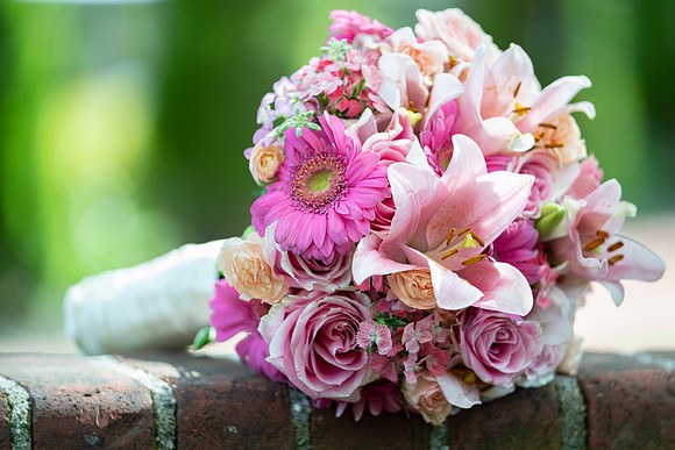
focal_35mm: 181
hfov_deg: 11.3
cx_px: 359
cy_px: 233
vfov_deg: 7.6
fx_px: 3398
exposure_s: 1/200
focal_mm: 164
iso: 125
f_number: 2.8
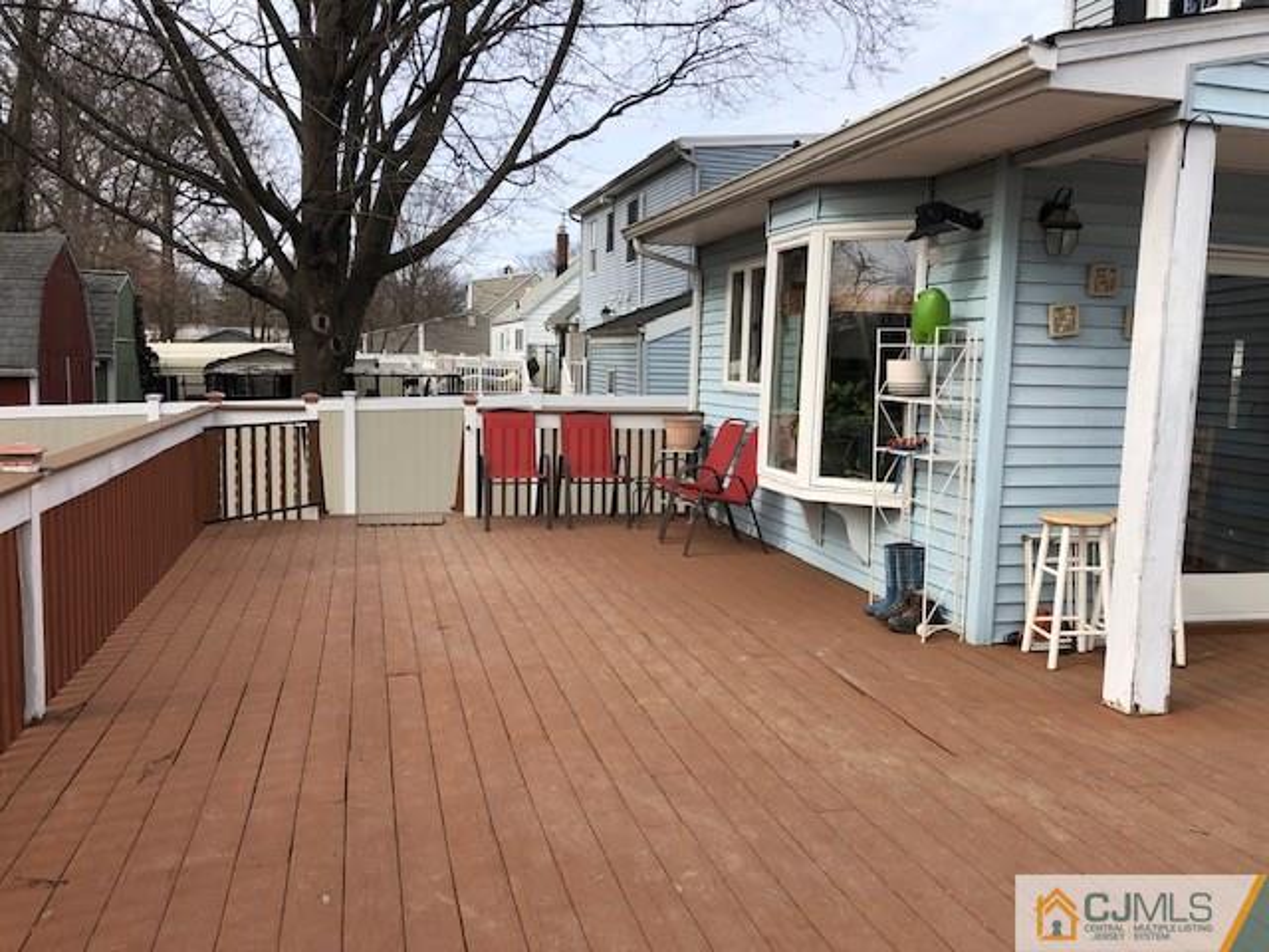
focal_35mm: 28
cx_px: 634
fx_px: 1026
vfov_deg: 49.7
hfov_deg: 63.4
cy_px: 476
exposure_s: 1/1263
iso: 20
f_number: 1.8
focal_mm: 3.99
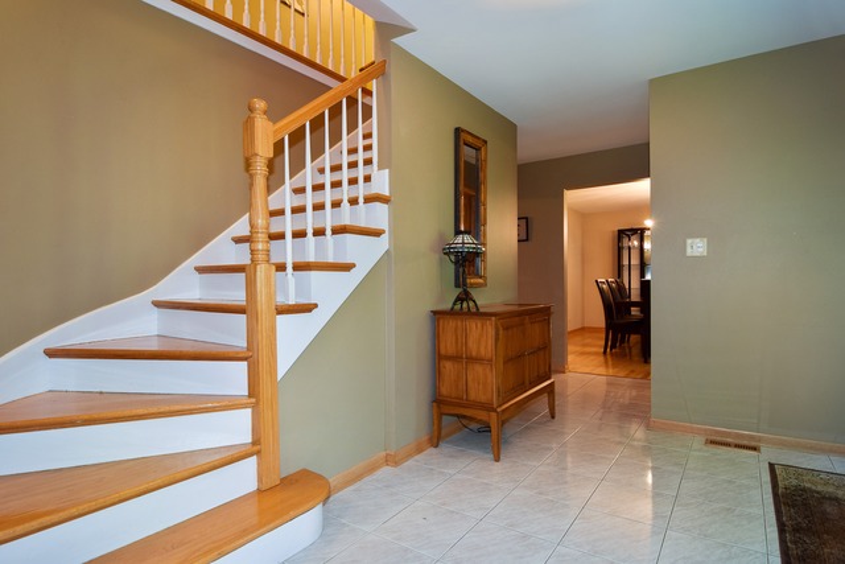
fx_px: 423
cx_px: 422
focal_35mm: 18
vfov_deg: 67.4
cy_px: 282
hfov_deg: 90.0
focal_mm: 12
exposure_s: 1/5
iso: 200
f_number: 8
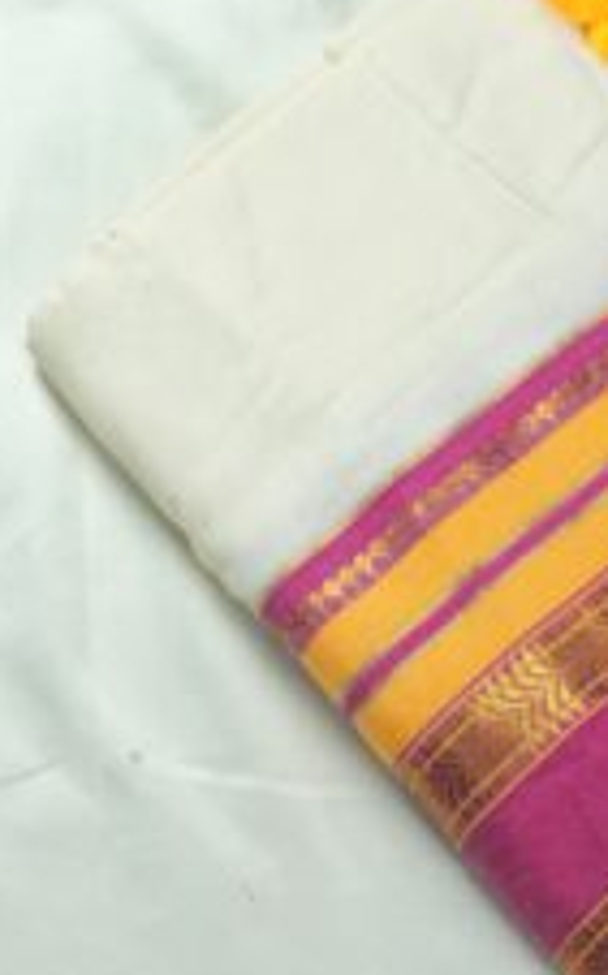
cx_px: 625
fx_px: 3716
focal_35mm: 140
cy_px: 319
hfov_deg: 9.3
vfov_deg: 14.9
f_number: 4
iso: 640
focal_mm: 46.5
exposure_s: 1/160
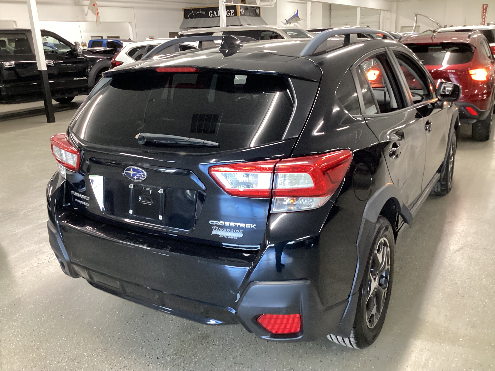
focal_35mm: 31
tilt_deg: -18.1
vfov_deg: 45.4
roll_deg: +1.6
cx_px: 248
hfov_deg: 58.4
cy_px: 186
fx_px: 443
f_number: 2.4
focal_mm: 3.3
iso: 320
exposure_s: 1/40
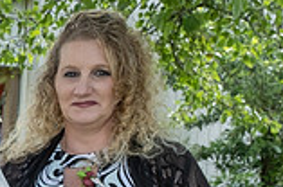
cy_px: 278
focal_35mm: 104
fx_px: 816
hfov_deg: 16.4
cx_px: -231
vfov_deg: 12.5
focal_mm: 16
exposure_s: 1/250
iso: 200
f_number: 5.6
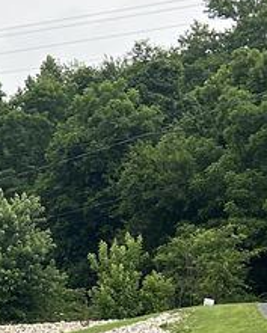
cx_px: -33
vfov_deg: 12.6
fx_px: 1451
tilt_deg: -3.6
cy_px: 463
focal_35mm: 147
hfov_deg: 10.4
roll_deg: -2.1
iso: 40
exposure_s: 1/231
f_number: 1.5
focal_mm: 5.7
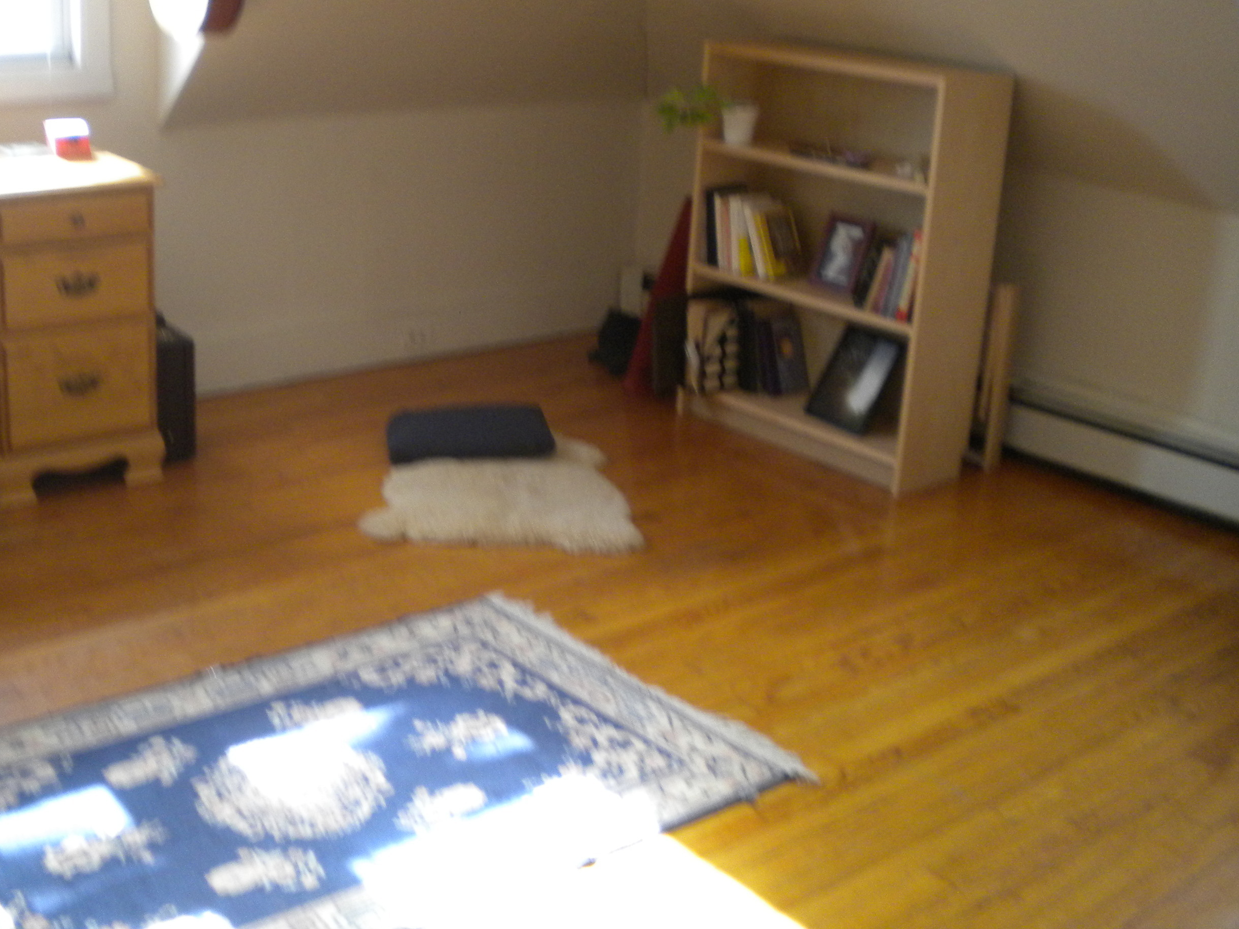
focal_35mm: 44
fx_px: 1575
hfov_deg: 42.7
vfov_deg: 32.8
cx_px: 479
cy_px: 407
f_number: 3.1
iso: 258
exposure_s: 1/72.5
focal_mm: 6.3
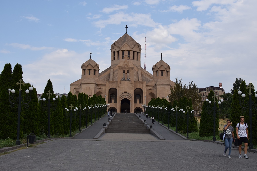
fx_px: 375
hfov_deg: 37.9
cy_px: 86
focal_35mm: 52
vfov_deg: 25.8
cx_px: 128
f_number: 5
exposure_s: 1/2500
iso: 400
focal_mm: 35
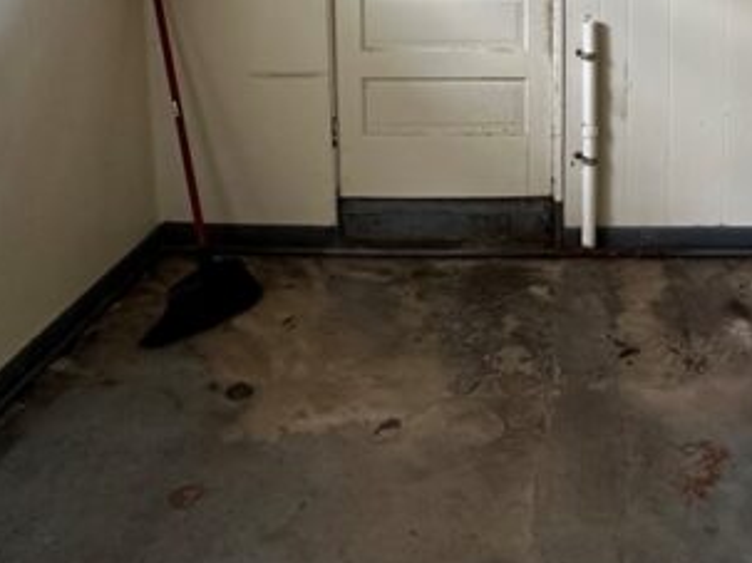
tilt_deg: -6.5
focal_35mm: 37
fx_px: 803
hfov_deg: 47.9
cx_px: 581
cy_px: -52
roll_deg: -0.2
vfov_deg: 33.7
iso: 320
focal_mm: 2.22
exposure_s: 1/60
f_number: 2.2
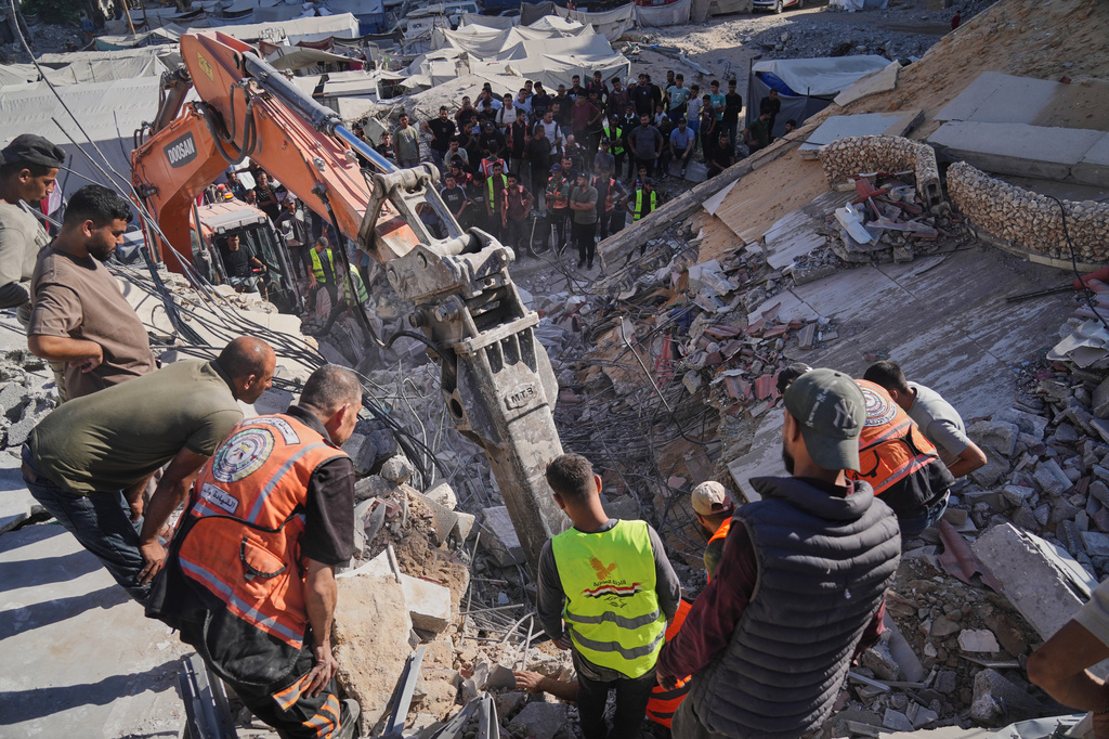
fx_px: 739
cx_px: 554
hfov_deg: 73.8
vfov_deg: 53.1
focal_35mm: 24
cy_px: 370
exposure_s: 1/2000
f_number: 4
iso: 320
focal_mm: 24
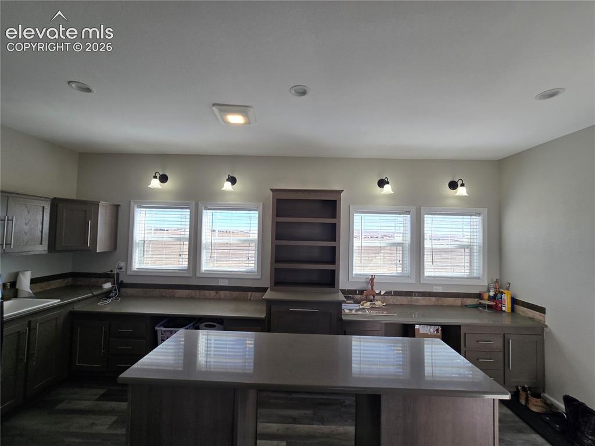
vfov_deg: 89.9
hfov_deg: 106.2
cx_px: 298
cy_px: 223
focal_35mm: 13
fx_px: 223
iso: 50
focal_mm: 2.2
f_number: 2.2
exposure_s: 1/228
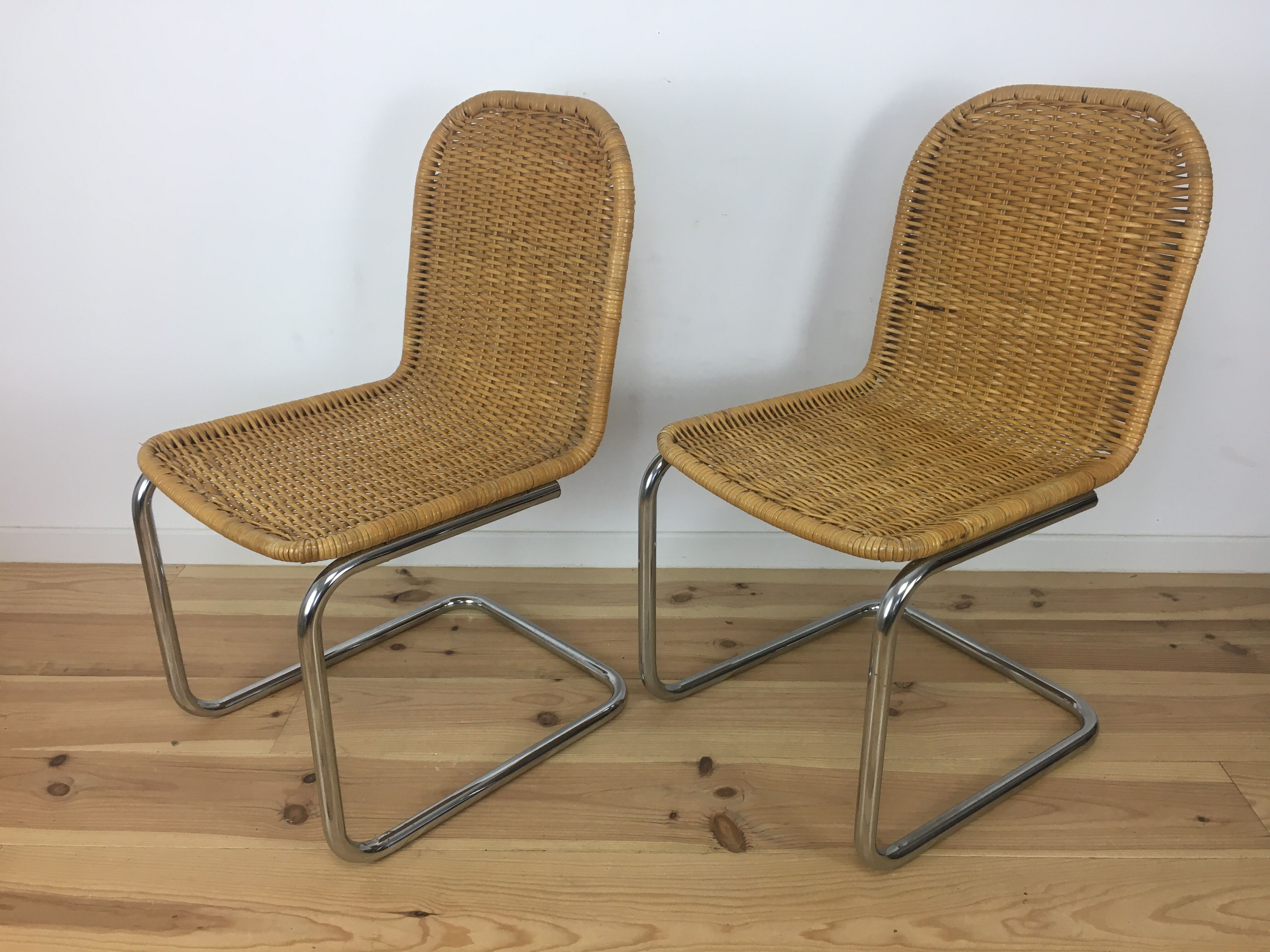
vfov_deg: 48.2
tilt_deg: -23.6
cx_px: 635
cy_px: 476
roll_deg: +0.9
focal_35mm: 29
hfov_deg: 61.7
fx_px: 1064
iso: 25
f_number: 2.2
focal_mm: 4.15
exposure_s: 1/33
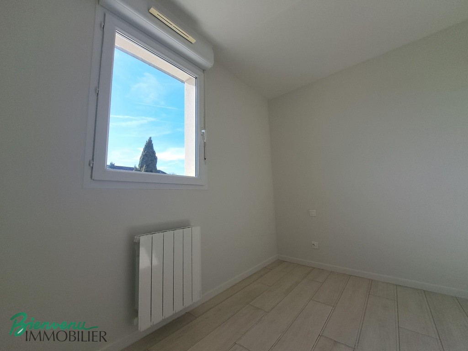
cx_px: 234
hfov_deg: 106.2
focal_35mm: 13
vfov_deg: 89.9
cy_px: 176
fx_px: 176
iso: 50
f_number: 2.2
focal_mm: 1.74
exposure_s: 1/607
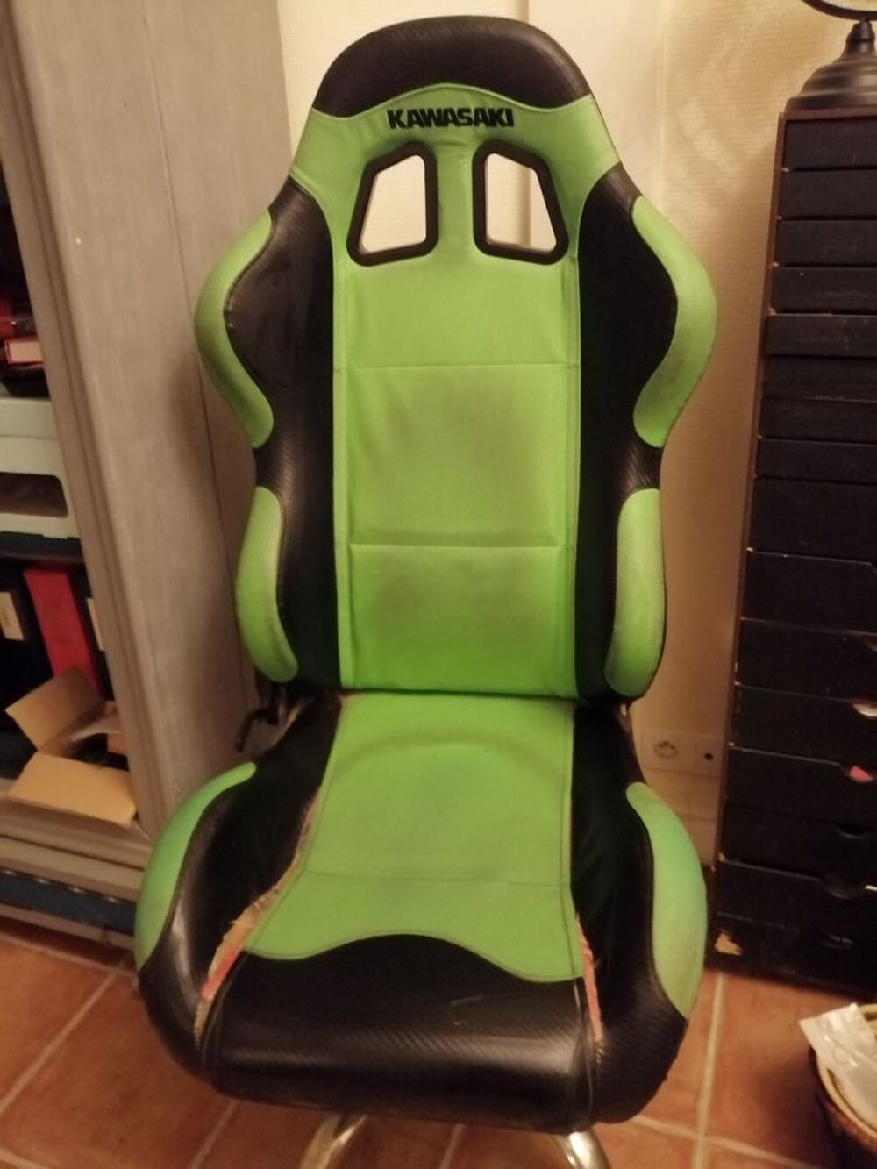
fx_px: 878
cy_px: 584
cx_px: 438
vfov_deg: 67.3
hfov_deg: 53.1
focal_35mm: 26
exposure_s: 1/14.3
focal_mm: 3.62
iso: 640
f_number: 1.8
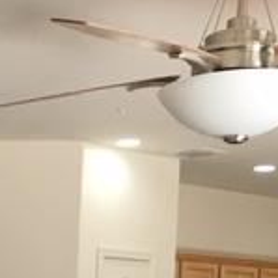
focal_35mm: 110
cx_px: -45
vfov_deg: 14.6
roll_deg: -1.7
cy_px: 433
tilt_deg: -3.3
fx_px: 999
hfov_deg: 15.3
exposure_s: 1/30
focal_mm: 4.15
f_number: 2.2
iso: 25
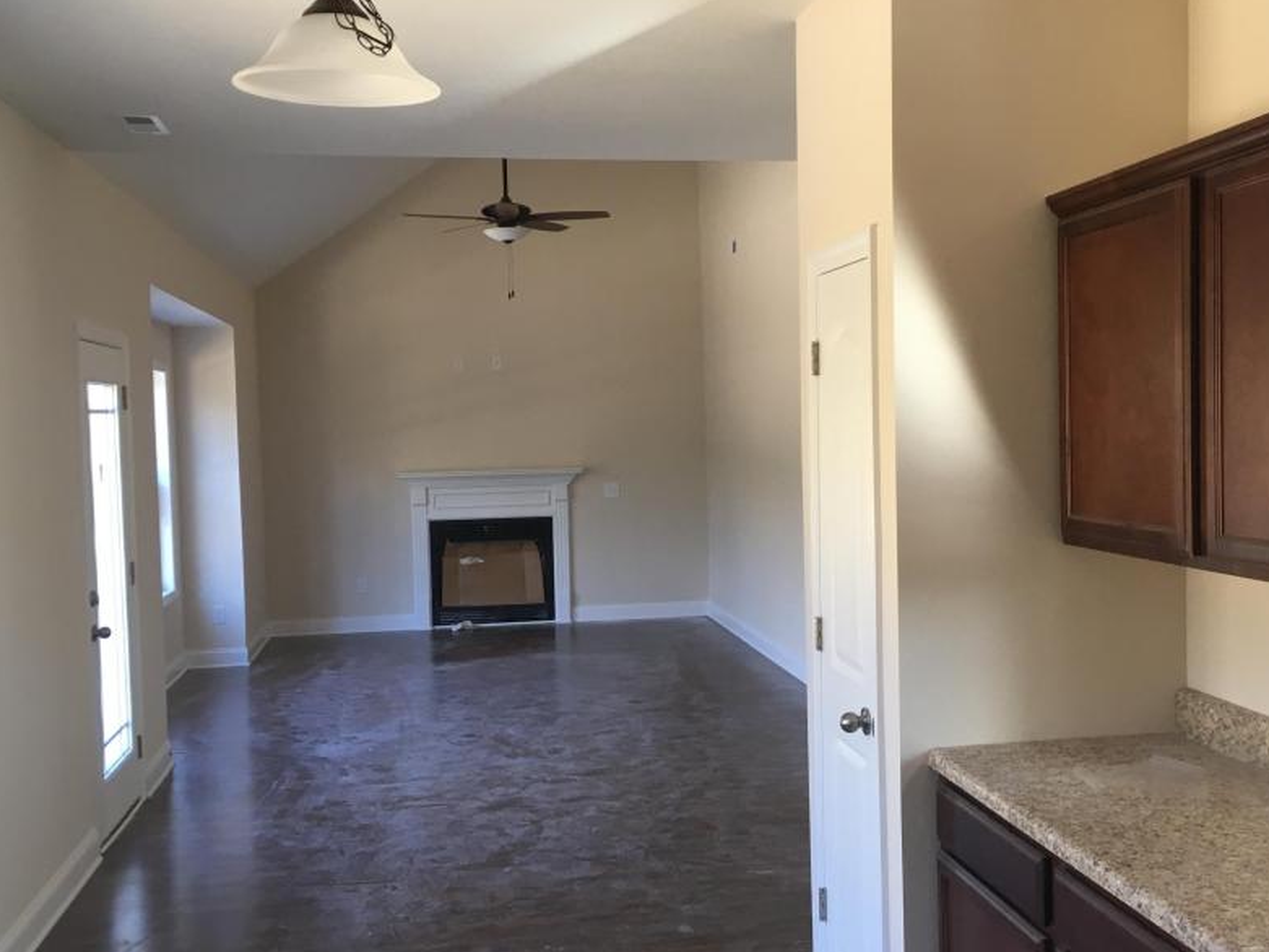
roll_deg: +1.1
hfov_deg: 48.9
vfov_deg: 37.7
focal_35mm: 38
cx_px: 694
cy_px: 484
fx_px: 1393
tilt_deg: -3.2
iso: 32
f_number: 2.2
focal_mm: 4.15
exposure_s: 1/30
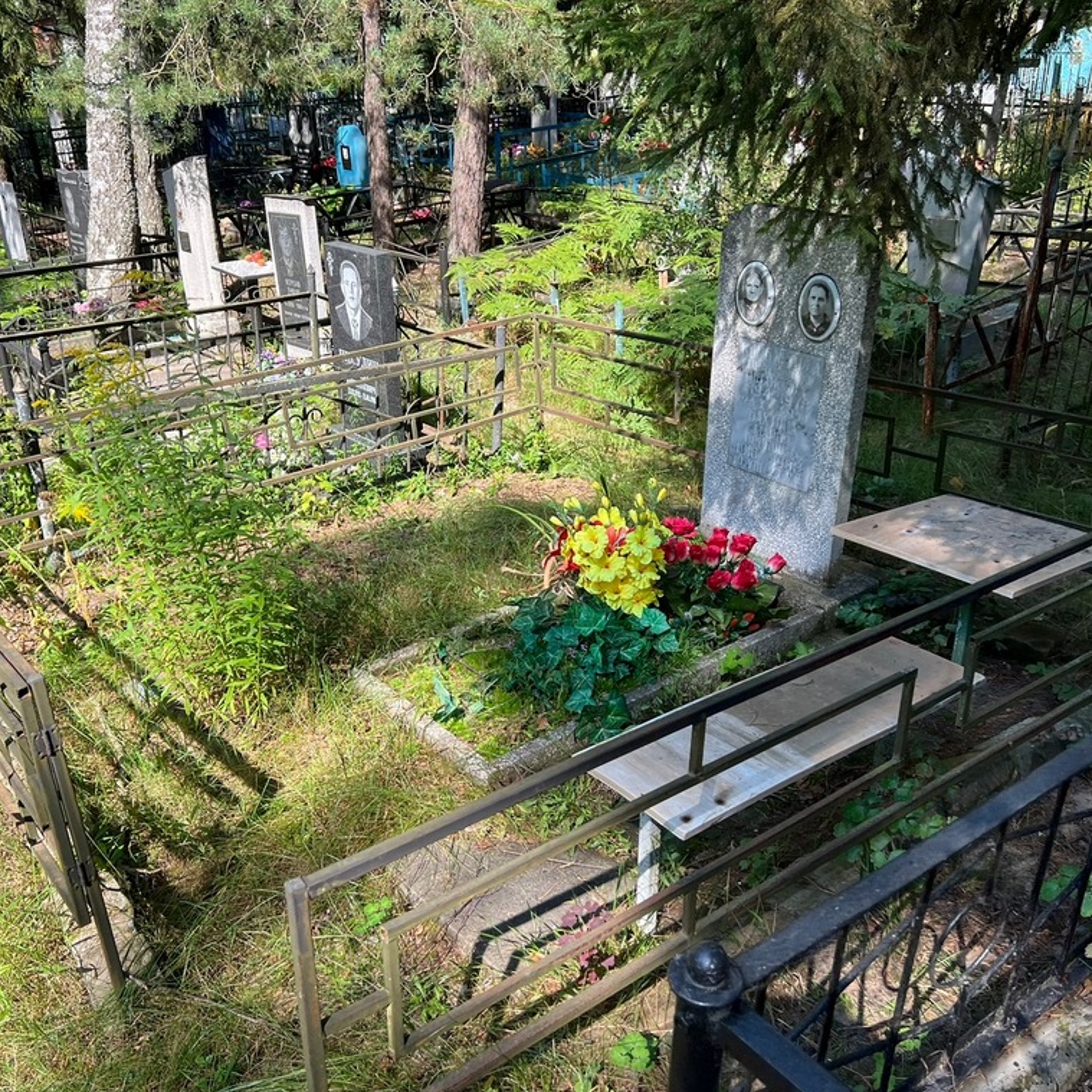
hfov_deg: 52.5
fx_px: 1106
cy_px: 545
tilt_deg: -27.2
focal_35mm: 31
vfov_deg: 52.5
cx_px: 505
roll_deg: +1.7
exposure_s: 1/991
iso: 50
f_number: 1.5
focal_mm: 5.7
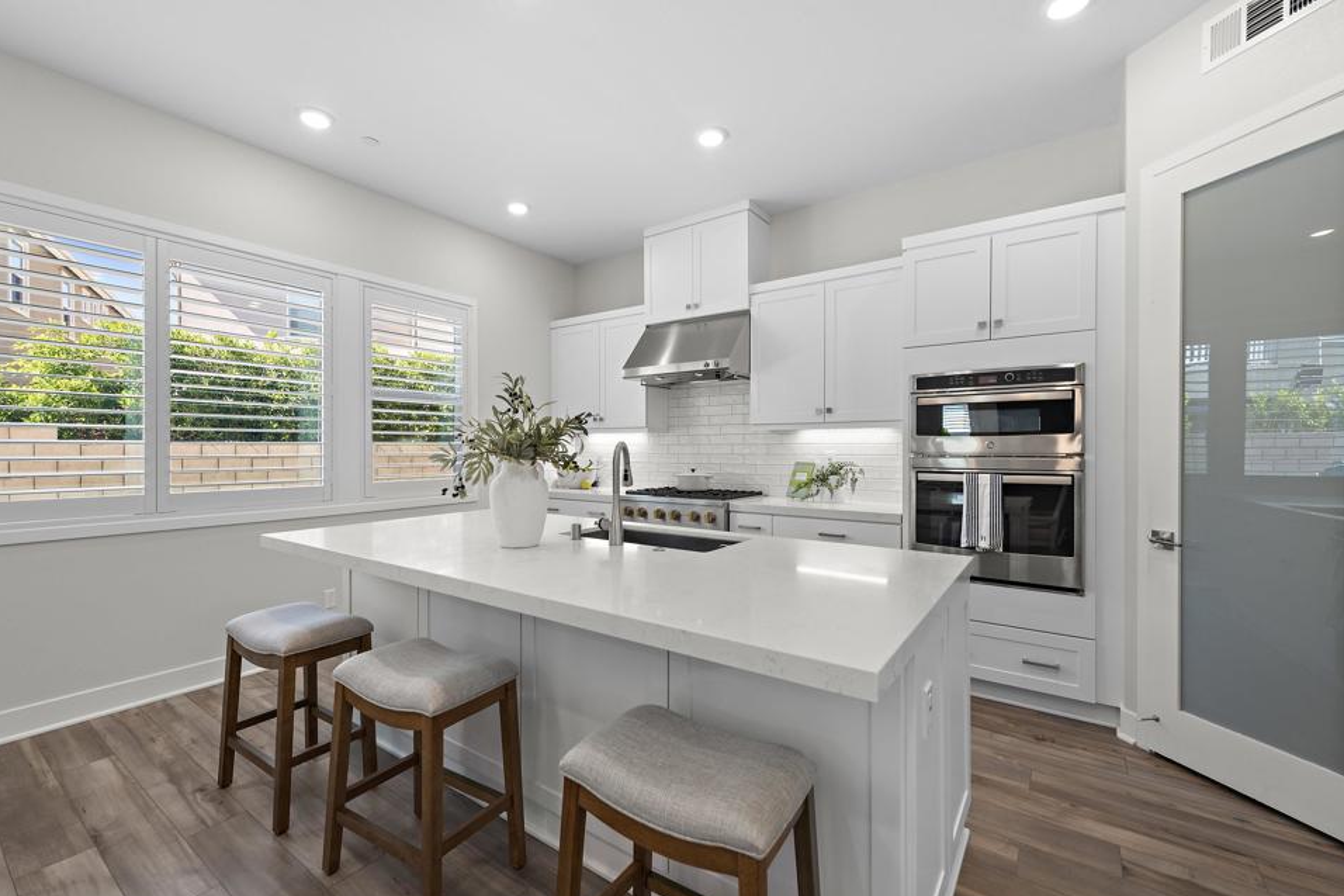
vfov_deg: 77.3
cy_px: 447
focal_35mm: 15
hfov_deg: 100.4
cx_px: 648
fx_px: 560
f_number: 7.1
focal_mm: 14
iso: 160
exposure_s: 1/200
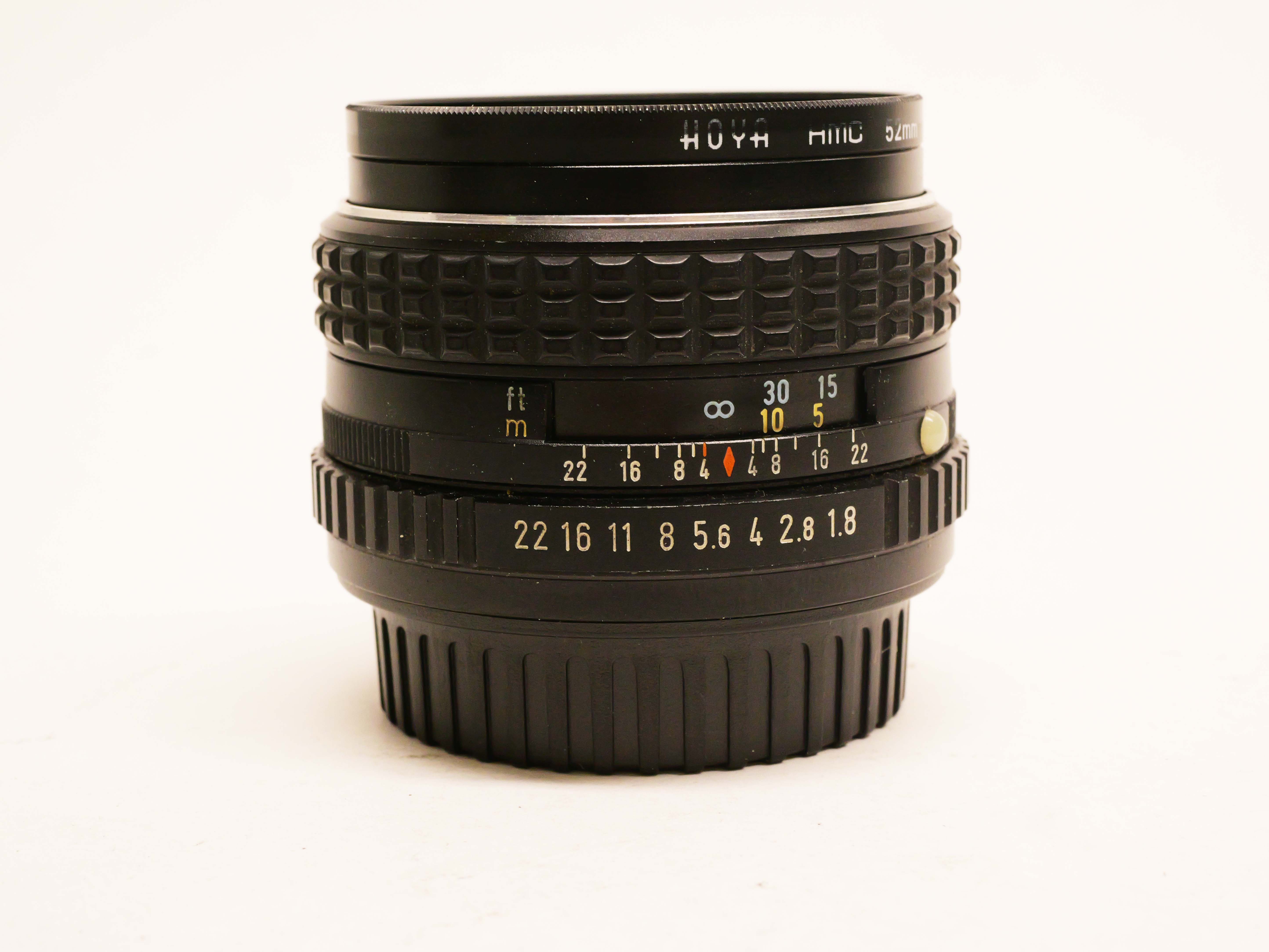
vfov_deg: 24.4
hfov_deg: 32.2
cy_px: 476
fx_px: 2200
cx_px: 634
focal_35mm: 60
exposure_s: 1/80
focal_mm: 30
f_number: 9
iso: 1600
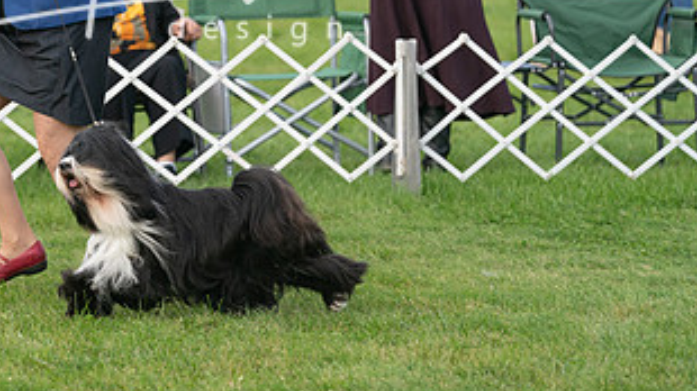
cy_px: 85
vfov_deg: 4.3
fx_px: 5209
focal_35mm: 282
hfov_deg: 7.6
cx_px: 106
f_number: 3.5
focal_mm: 144
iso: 800
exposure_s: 1/3200
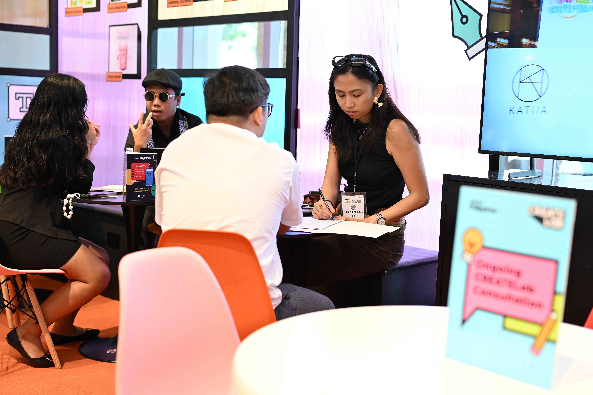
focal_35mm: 50
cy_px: 198
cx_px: 296
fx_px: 824
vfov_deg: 27.0
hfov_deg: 39.6
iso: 1250
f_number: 2.8
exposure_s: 1/160
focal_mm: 50
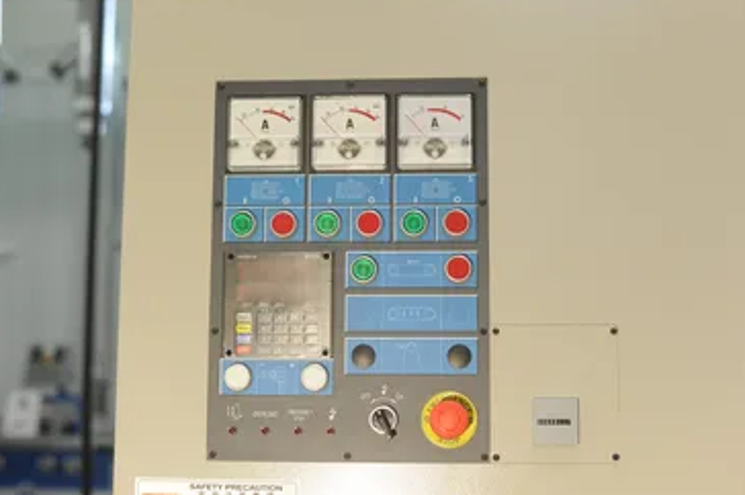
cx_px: 383
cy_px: 225
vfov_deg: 24.6
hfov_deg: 36.3
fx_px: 1137
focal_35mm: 55
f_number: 3.5
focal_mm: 50
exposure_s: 1/250
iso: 1000
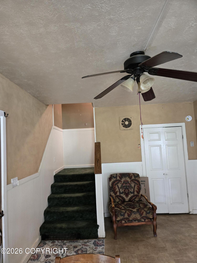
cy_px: 132
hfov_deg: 58.9
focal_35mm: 23
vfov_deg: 73.9
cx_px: 98
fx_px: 175
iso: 640
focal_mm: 5.4
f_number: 1.8
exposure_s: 1/60
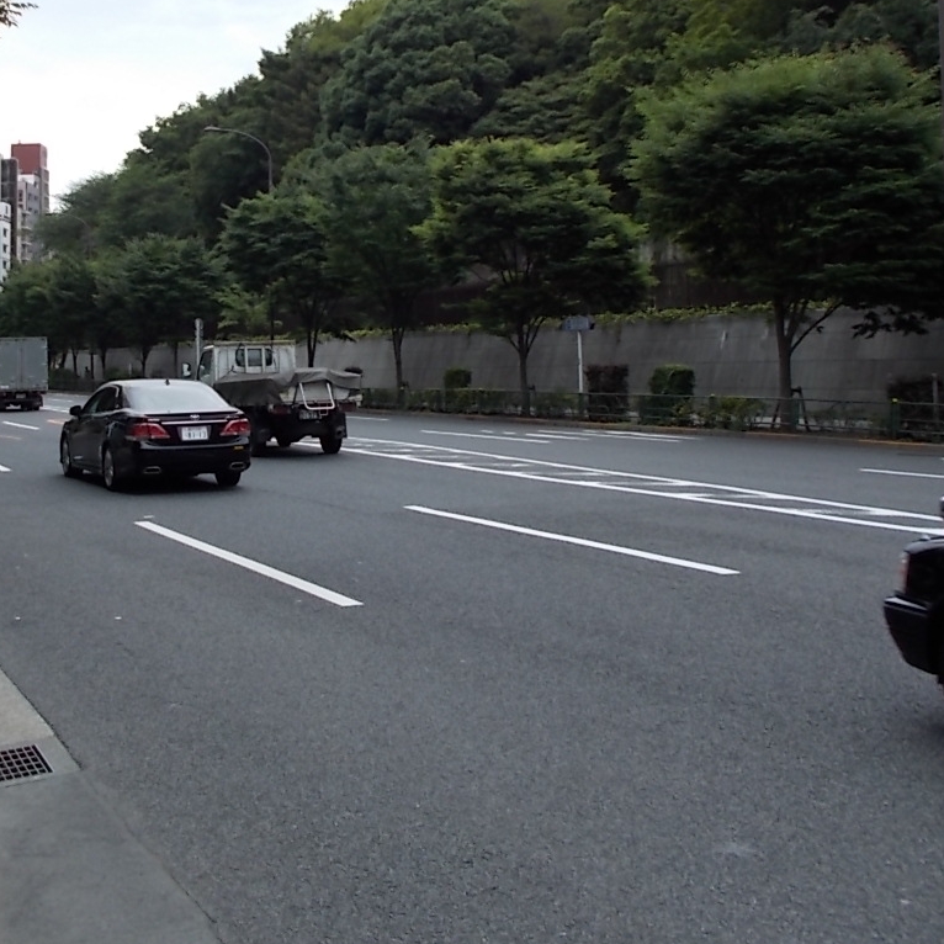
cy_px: 218
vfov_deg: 34.5
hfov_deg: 34.9
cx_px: 281
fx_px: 1481
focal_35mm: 48
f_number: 3.2
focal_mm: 4.6
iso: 80
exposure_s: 1/320
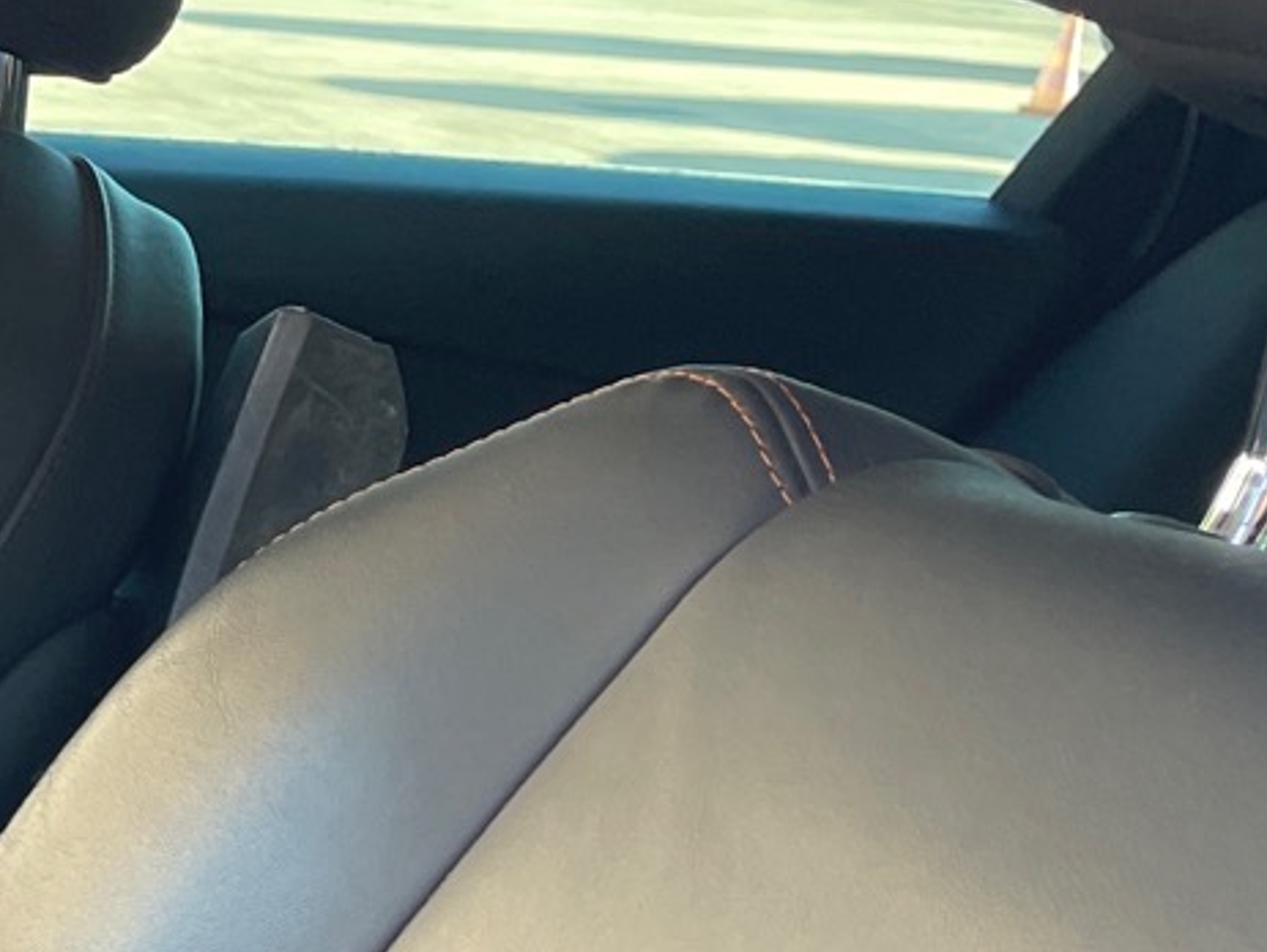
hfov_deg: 16.9
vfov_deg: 14.2
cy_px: 1141
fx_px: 3700
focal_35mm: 101
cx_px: -843
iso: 80
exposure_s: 1/121
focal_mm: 4.2
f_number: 1.6
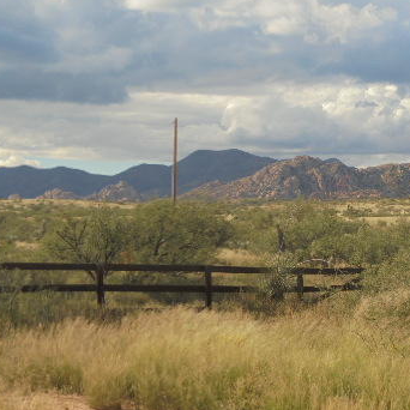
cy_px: 233
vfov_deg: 21.4
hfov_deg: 21.0
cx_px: 351
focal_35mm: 81
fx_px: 1085
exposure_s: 1/500
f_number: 4.8
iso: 100
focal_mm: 8.9
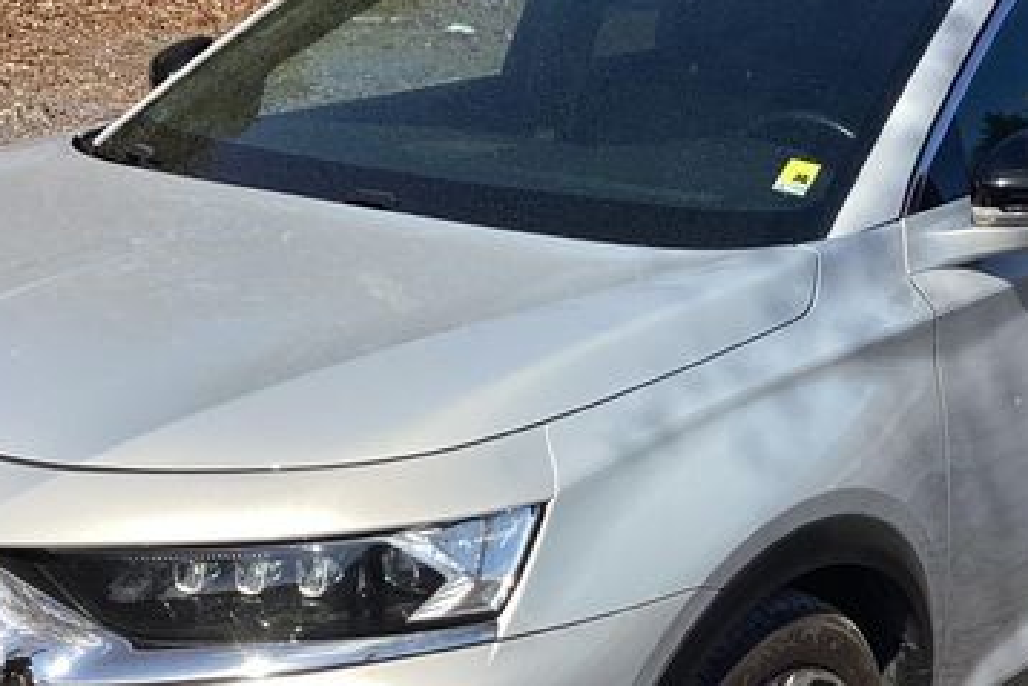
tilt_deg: -20.6
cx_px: 655
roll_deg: -3.1
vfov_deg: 18.8
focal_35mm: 72
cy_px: 540
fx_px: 2057
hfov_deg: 27.9
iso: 25
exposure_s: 1/1456
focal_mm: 3.3
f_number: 2.4
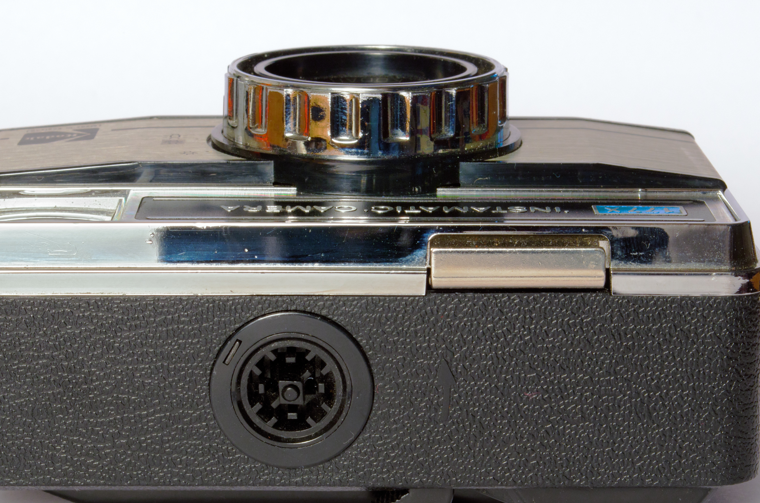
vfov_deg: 11.3
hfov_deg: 17.0
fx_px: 2543
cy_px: 277
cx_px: 340
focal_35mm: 121
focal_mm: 55
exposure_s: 4
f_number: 18
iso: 100
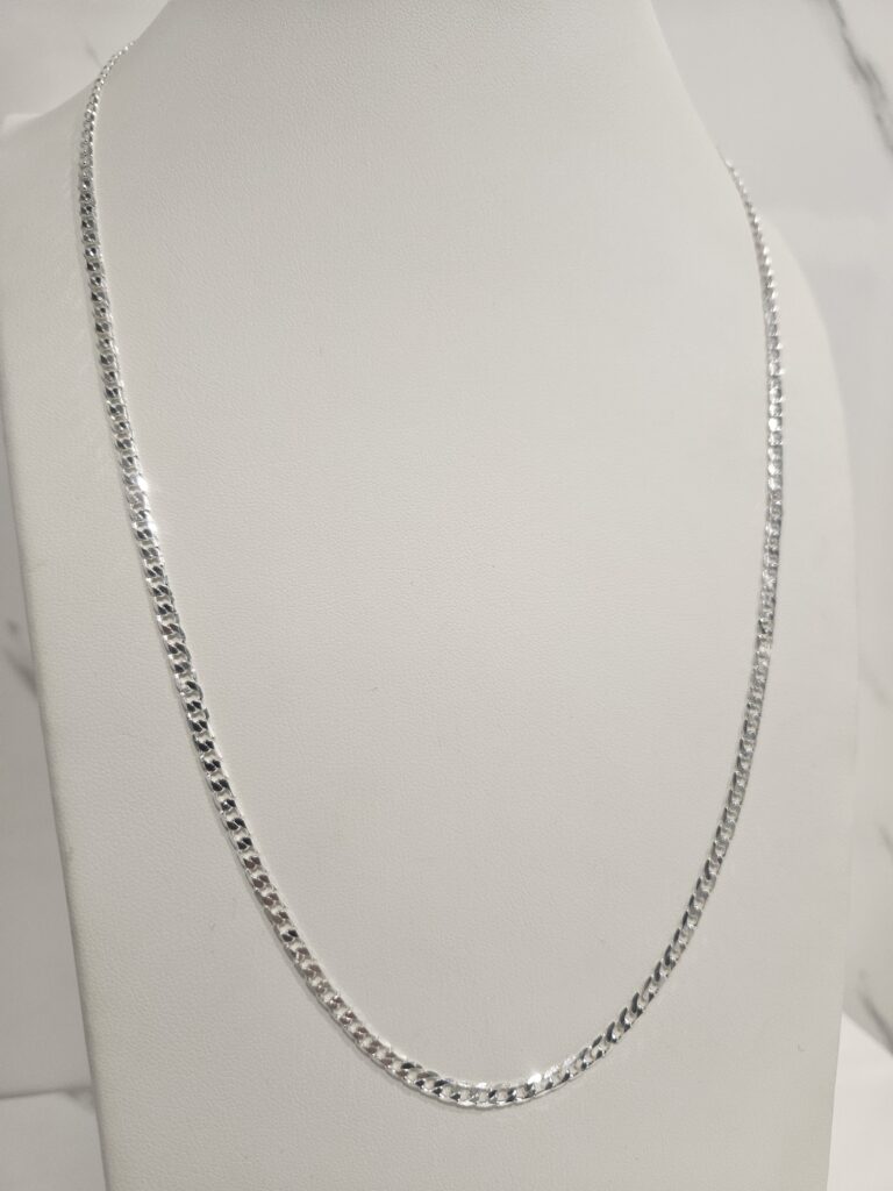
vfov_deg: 73.9
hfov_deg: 58.9
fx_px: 791
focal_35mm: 23
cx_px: 446
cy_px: 596
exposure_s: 1/100
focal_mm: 5.4
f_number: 1.8
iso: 160
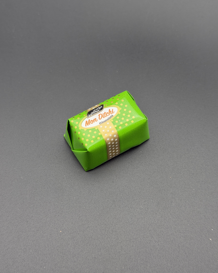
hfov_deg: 29.7
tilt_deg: -61.3
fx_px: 411
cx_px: 107
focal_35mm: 51
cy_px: 125
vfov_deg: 36.6
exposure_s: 1/100
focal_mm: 6.76
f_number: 1.78
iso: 100
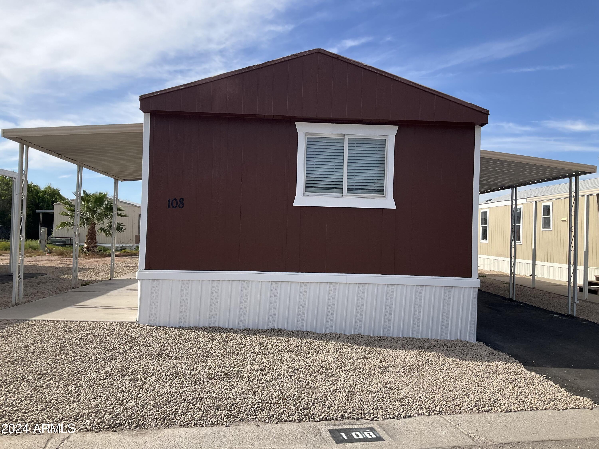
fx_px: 502
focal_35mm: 29
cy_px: 224
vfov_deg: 48.2
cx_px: 300
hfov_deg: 61.7
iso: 25
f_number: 1.8
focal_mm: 3
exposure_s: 1/1848
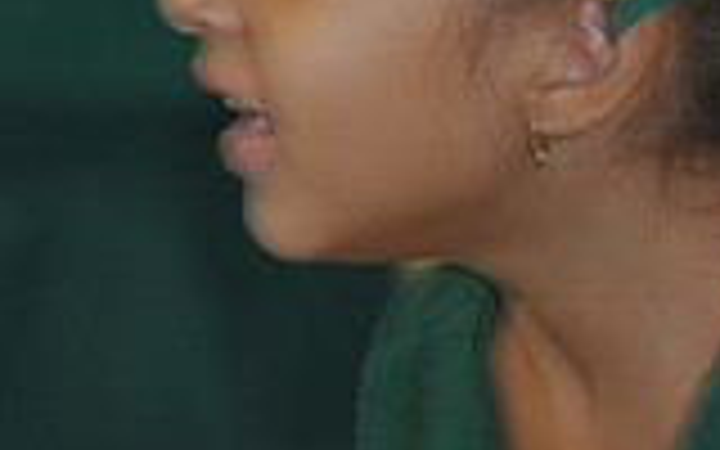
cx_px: 720
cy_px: -403
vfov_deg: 1.2
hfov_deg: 1.9
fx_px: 21683
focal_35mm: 1105
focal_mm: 200
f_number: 3.5
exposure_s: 1/60
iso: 500
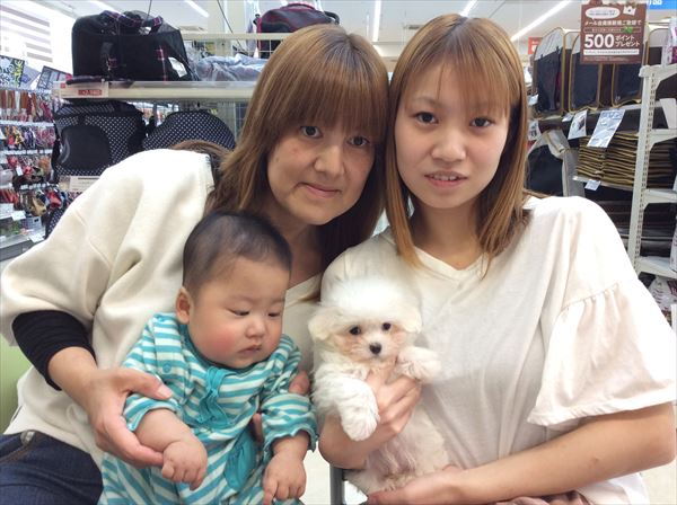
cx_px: 338
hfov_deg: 56.9
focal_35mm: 32
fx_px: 625
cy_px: 252
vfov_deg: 44.0
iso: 64
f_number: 2.4
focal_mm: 3.3
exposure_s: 1/24
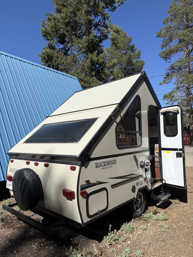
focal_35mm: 24
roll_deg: +1.0
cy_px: 128
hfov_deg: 56.8
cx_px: 96
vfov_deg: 71.6
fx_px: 178
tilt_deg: +3.4
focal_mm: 6.76
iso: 80
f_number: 1.78
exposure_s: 1/5319
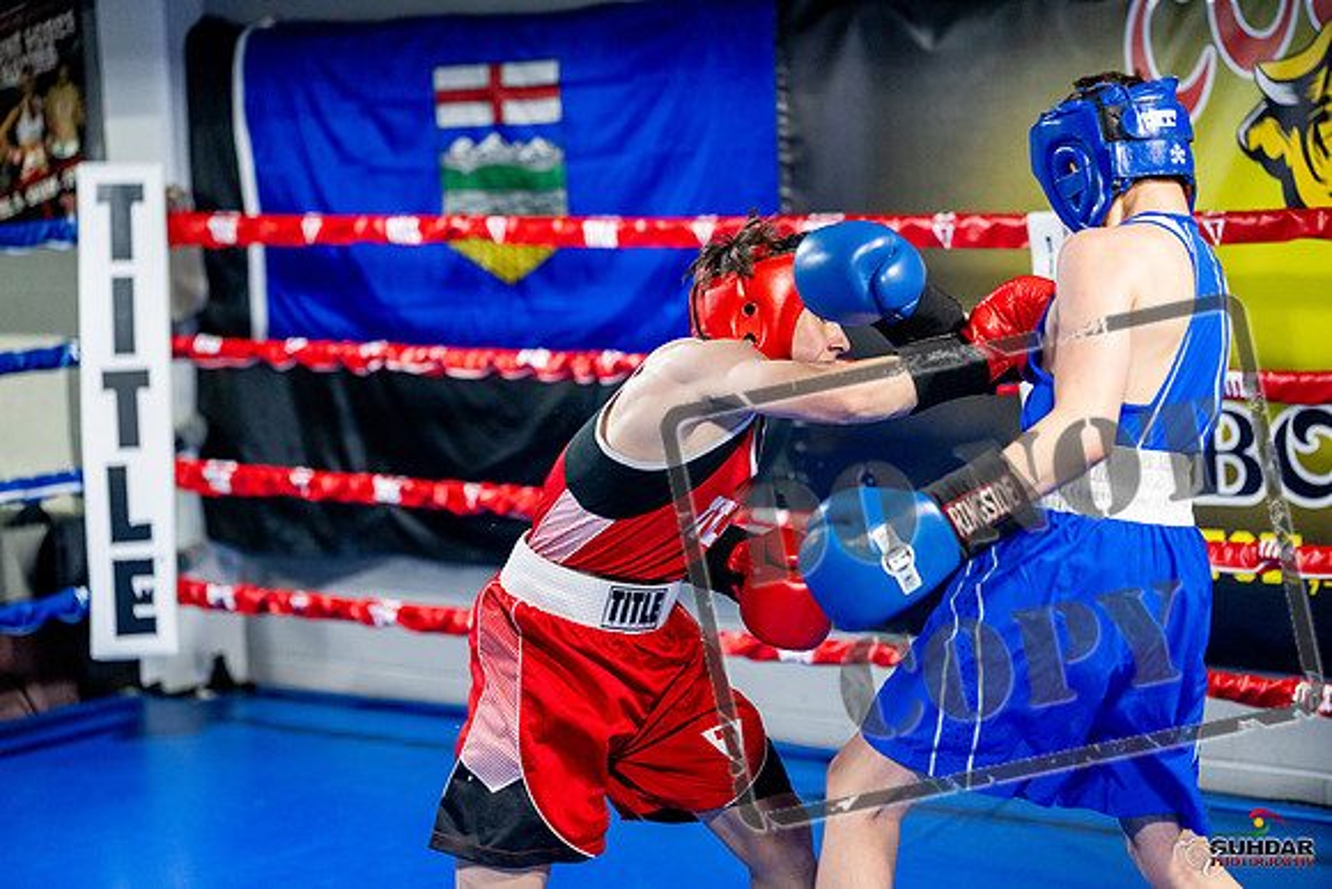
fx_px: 3072
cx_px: 666
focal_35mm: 83
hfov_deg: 24.5
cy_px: 444
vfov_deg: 16.5
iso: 4000
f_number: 2
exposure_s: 1/1000
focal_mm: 83
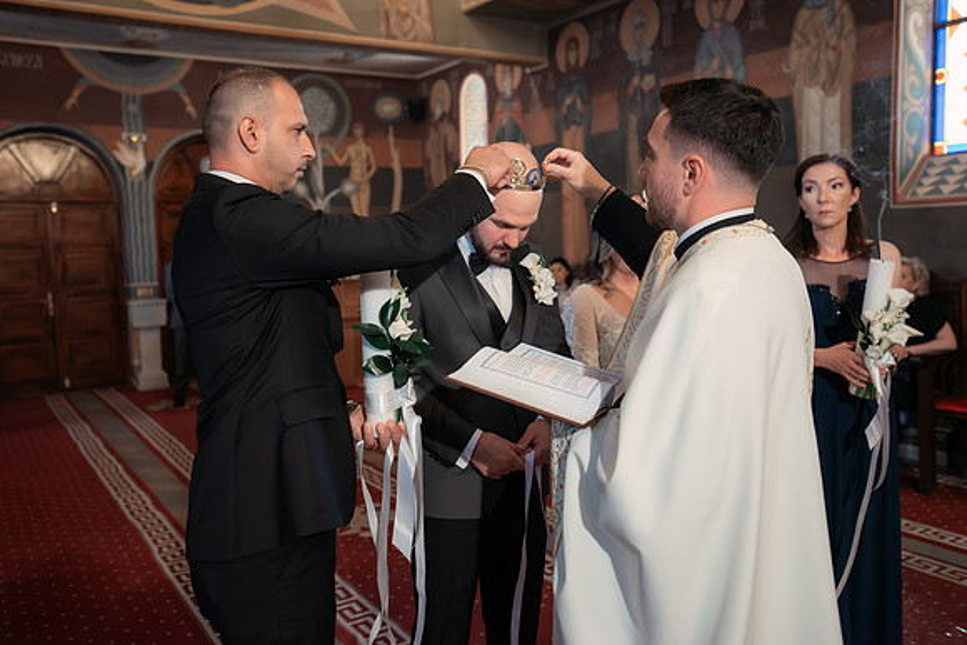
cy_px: 309
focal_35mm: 31
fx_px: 841
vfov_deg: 42.0
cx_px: 463
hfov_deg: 59.8
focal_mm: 30
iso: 7200
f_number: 2.8
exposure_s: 1/200
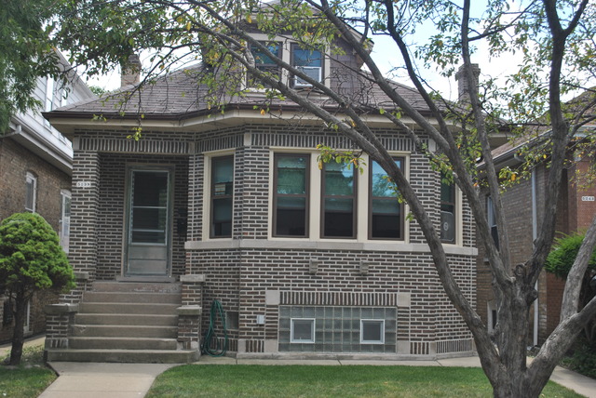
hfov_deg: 41.1
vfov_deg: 28.1
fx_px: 795
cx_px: 298
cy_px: 199
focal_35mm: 48
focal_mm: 32
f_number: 6.3
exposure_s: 1/200
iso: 100
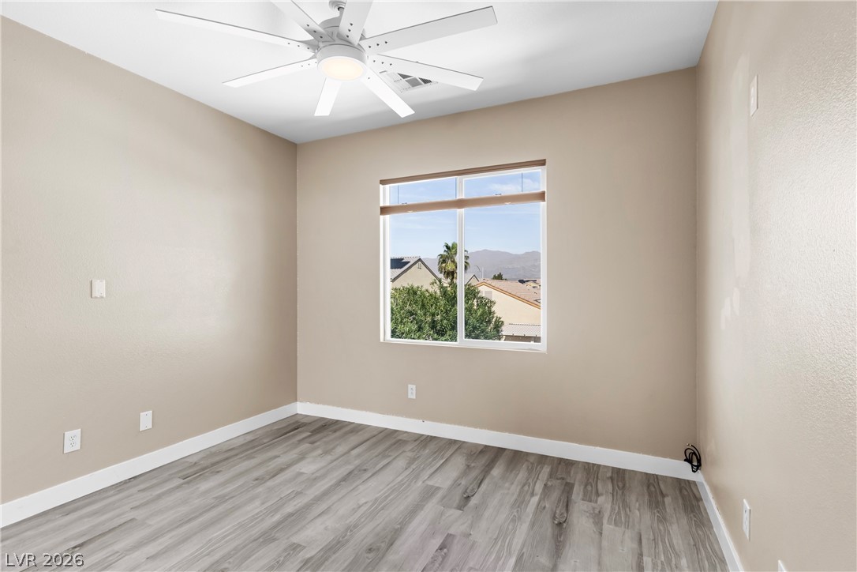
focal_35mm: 17
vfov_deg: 70.4
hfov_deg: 93.3
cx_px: 428
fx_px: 405
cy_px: 286
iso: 400
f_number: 8
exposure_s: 1/30
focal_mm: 17
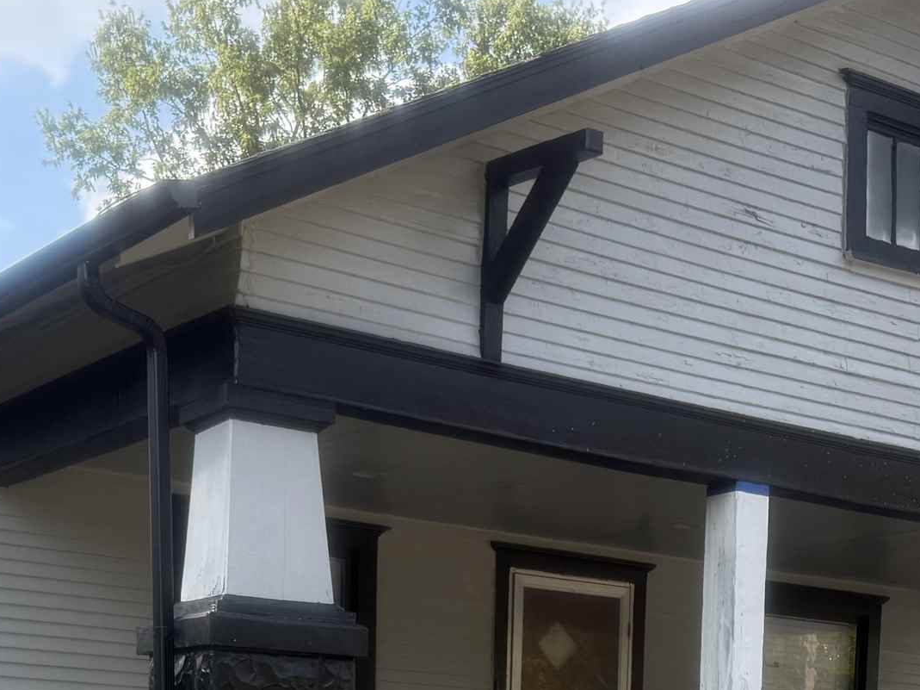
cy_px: 916
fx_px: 1833
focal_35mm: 69
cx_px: 553
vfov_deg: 19.5
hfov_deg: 28.1
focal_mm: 6.76
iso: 100
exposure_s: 1/1437
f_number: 1.78
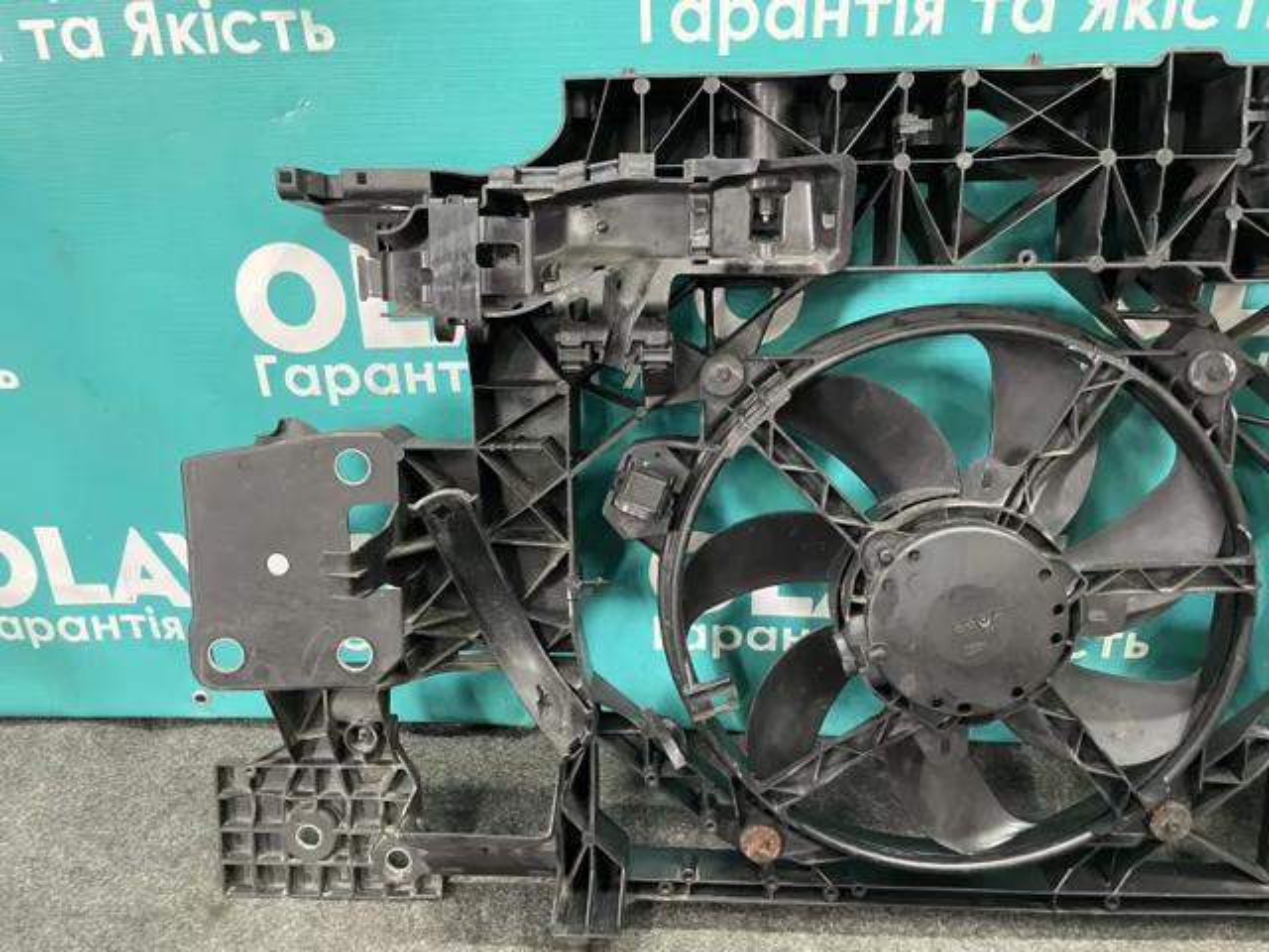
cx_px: 634
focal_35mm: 26
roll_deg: +0.6
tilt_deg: -26.6
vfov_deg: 53.1
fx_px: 953
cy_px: 476
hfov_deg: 67.3
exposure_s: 1/50
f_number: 1.6
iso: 400
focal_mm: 4.2
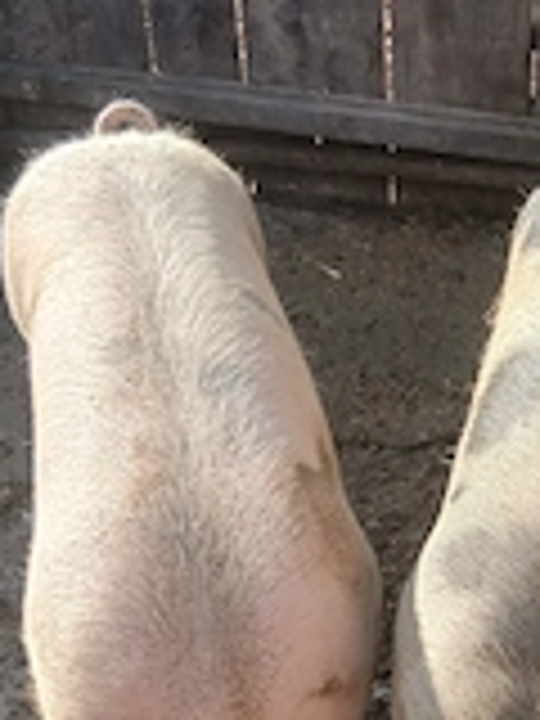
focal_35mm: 65
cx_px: 536
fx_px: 1352
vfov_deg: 29.2
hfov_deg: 21.8
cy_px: 562
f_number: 1.8
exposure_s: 1/159
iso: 20
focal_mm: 3.98
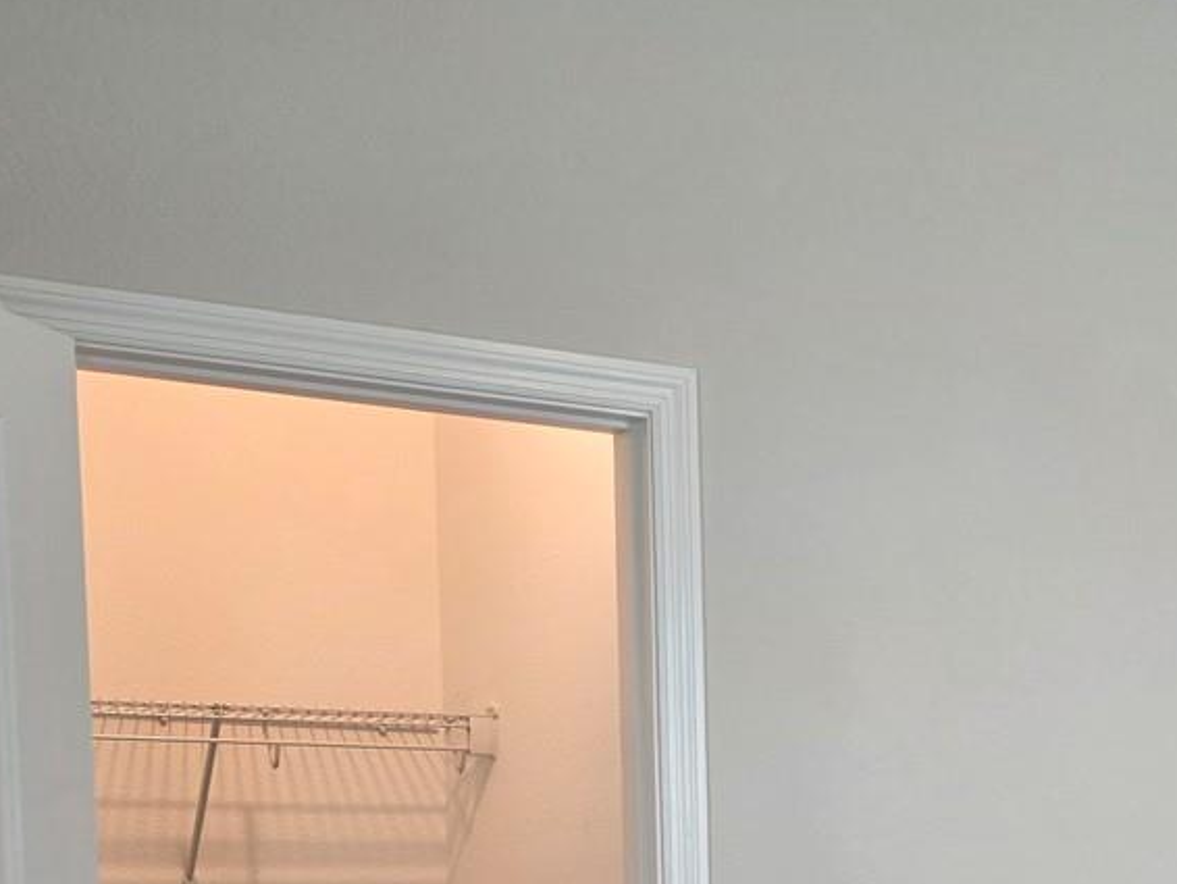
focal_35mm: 65
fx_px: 2211
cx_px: 1042
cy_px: 1067
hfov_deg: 28.7
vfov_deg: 21.0
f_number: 1.7
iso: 100
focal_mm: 6.3
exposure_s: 1/120
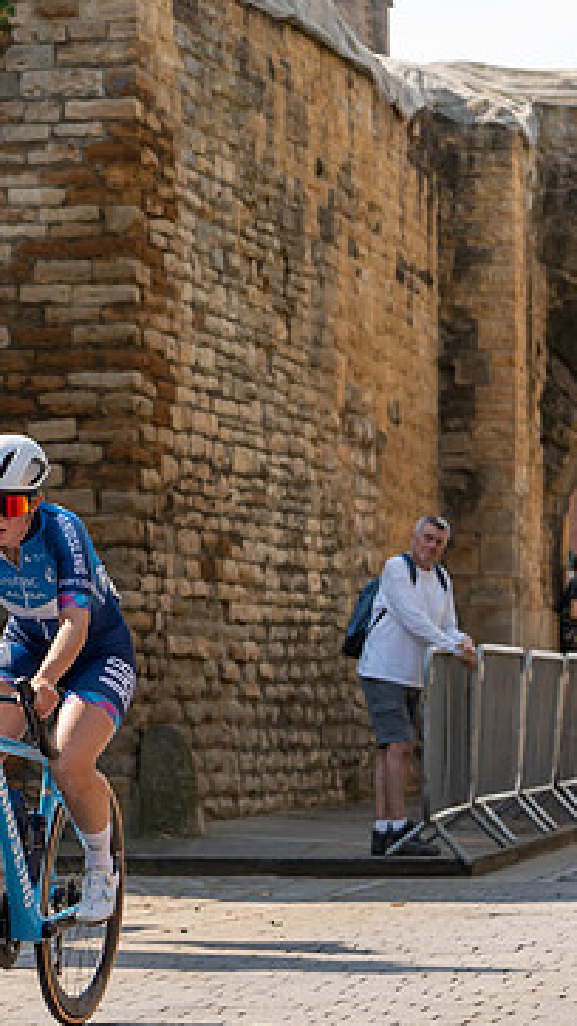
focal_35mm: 151
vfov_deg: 14.2
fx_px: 4110
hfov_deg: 8.0
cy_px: 423
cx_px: -19
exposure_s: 1/1000
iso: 200
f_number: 4.5
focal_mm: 81
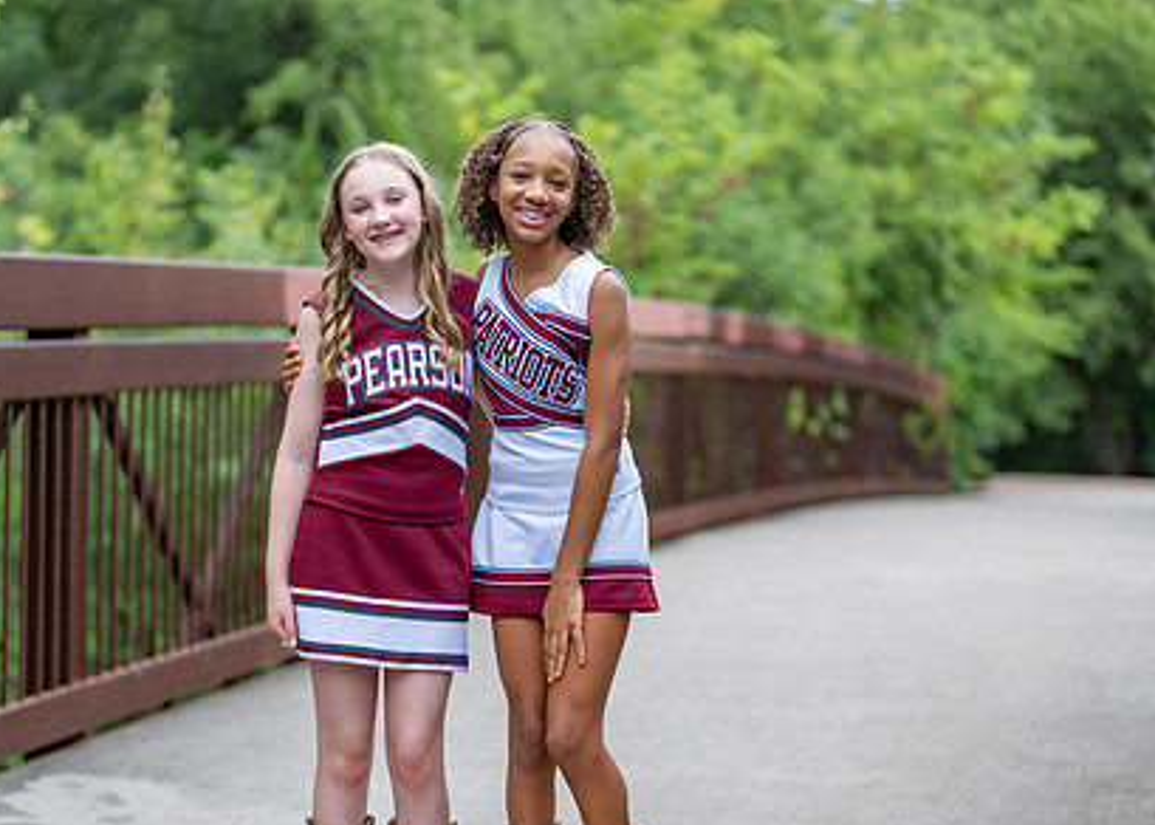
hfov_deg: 24.2
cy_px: 567
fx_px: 2689
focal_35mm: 82
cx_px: 525
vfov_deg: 17.4
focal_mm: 50
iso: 100
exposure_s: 1/1250
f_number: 1.2
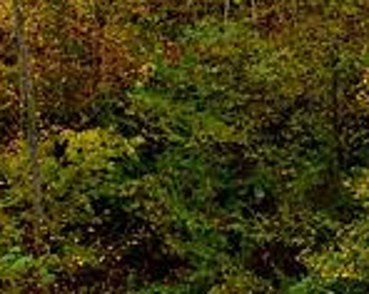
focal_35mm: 183
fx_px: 1996
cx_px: 102
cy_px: -351
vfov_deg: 7.9
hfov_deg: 10.5
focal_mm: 16
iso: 200
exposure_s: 1/160
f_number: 7.1
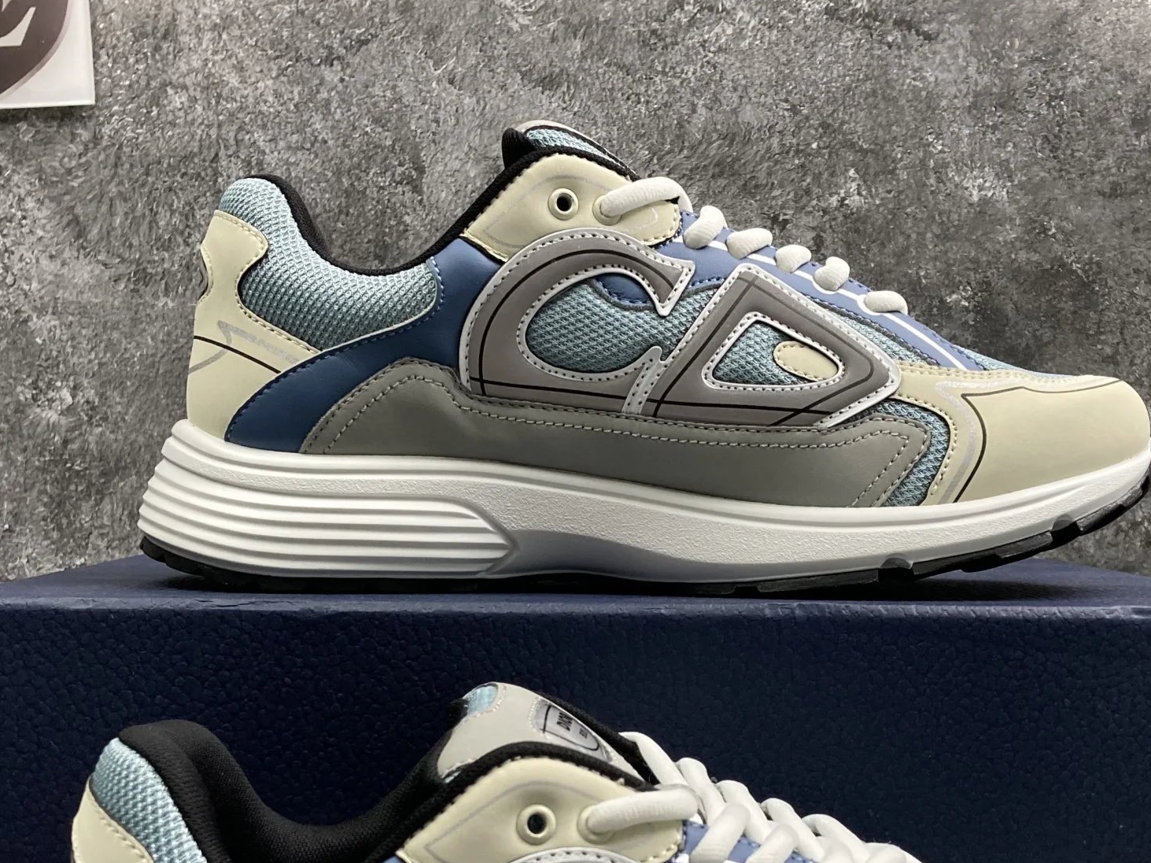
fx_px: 1629
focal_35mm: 49
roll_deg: -0.6
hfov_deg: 38.9
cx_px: 627
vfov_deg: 29.2
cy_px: 661
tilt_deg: -4.7
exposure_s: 1/102
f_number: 1.8
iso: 80
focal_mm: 3.99
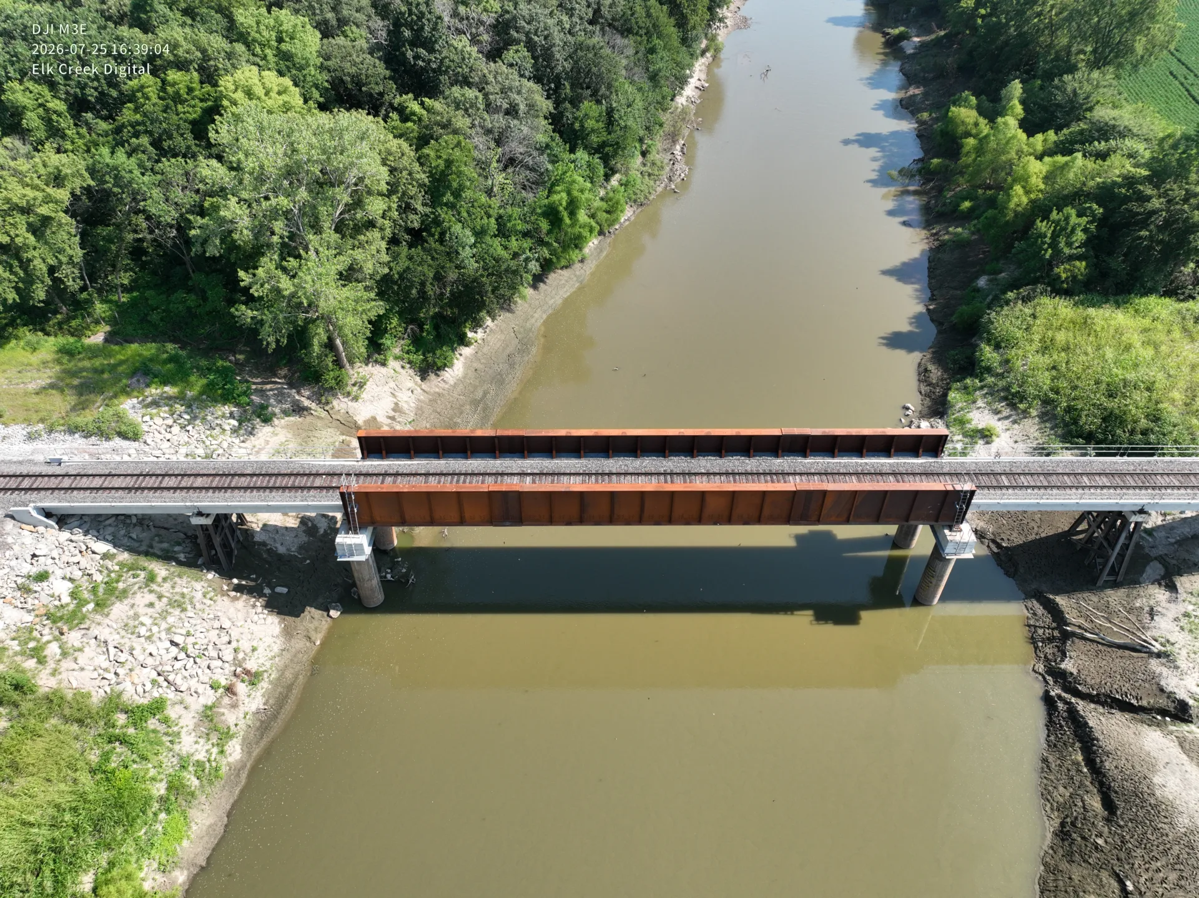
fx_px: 831
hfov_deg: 71.6
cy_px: 449
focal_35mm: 24
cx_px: 600
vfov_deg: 56.8
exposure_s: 1/1250
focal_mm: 12.29
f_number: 2.8
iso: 100
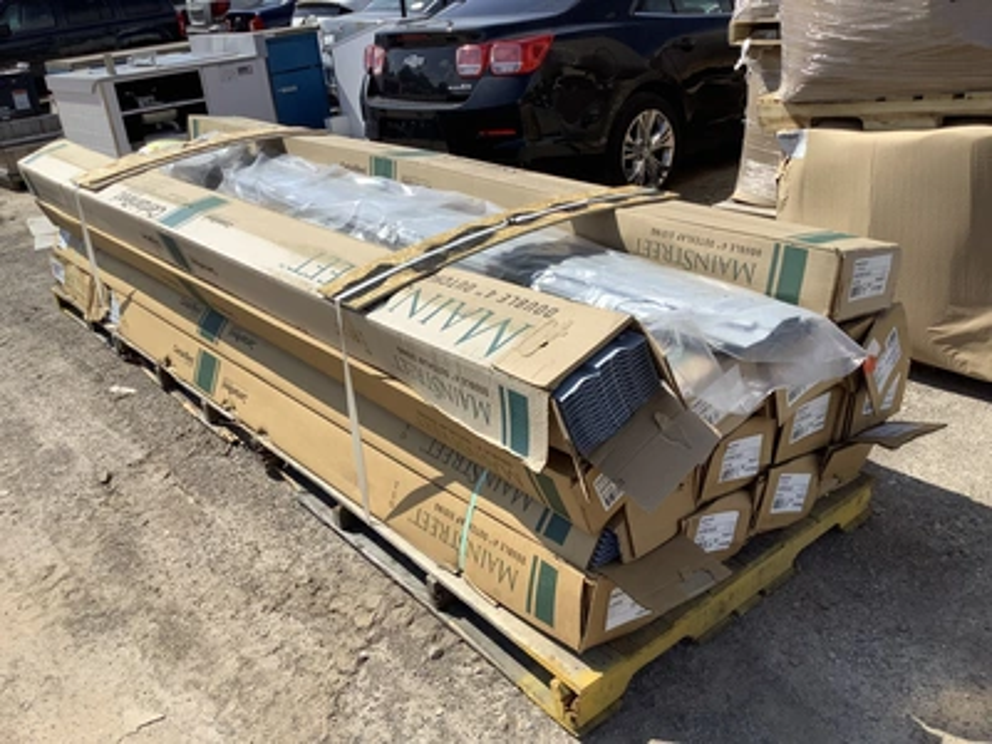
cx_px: 496
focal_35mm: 31
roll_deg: +5.5
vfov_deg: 45.4
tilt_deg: -24.6
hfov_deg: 58.4
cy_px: 372
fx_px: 888
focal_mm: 3.3
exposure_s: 1/2262
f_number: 2.4
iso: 25
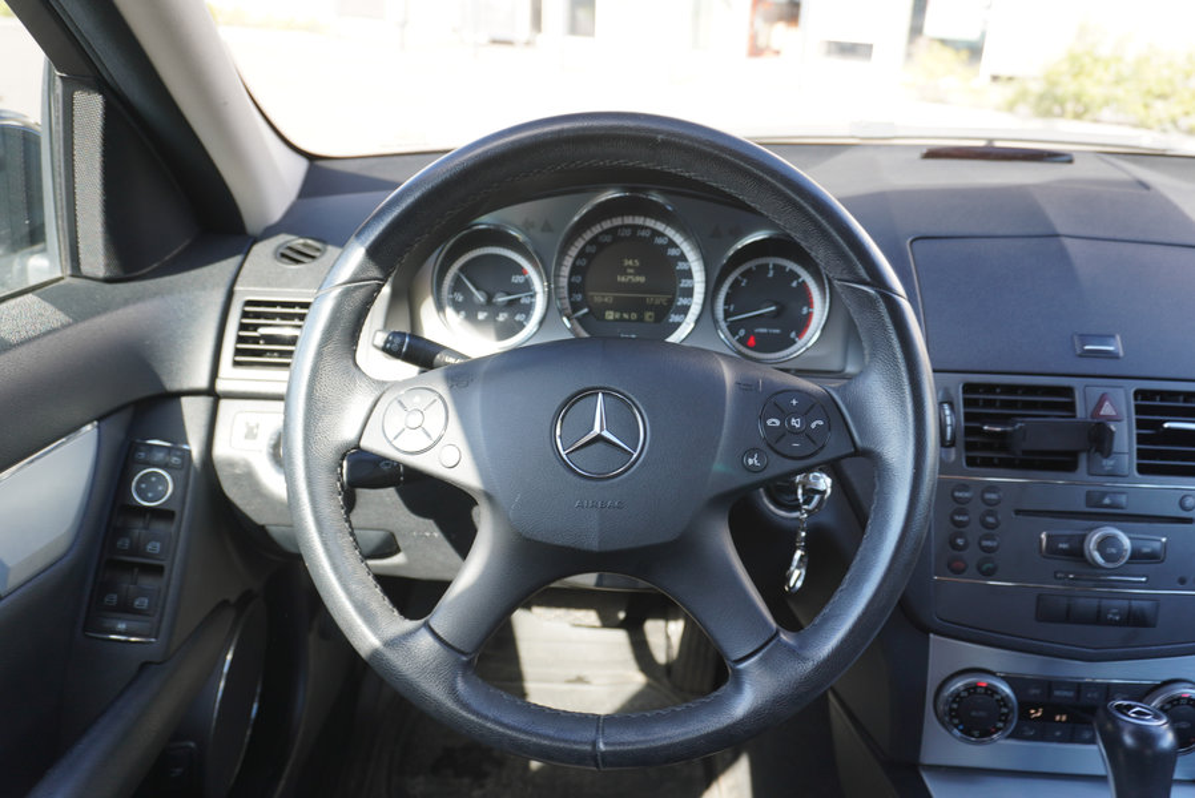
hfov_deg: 64.5
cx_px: 598
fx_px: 947
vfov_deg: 45.7
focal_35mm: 28
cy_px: 399
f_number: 4
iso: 100
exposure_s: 1/30
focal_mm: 19
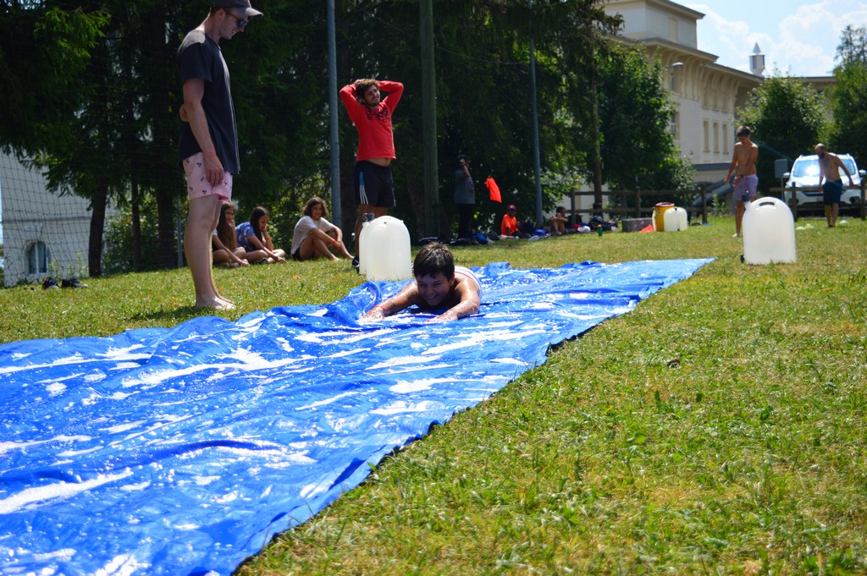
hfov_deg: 35.1
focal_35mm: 57
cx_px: 434
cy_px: 288
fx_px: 1372
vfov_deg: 23.7
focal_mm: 38
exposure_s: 1/1600
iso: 200
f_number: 4.8
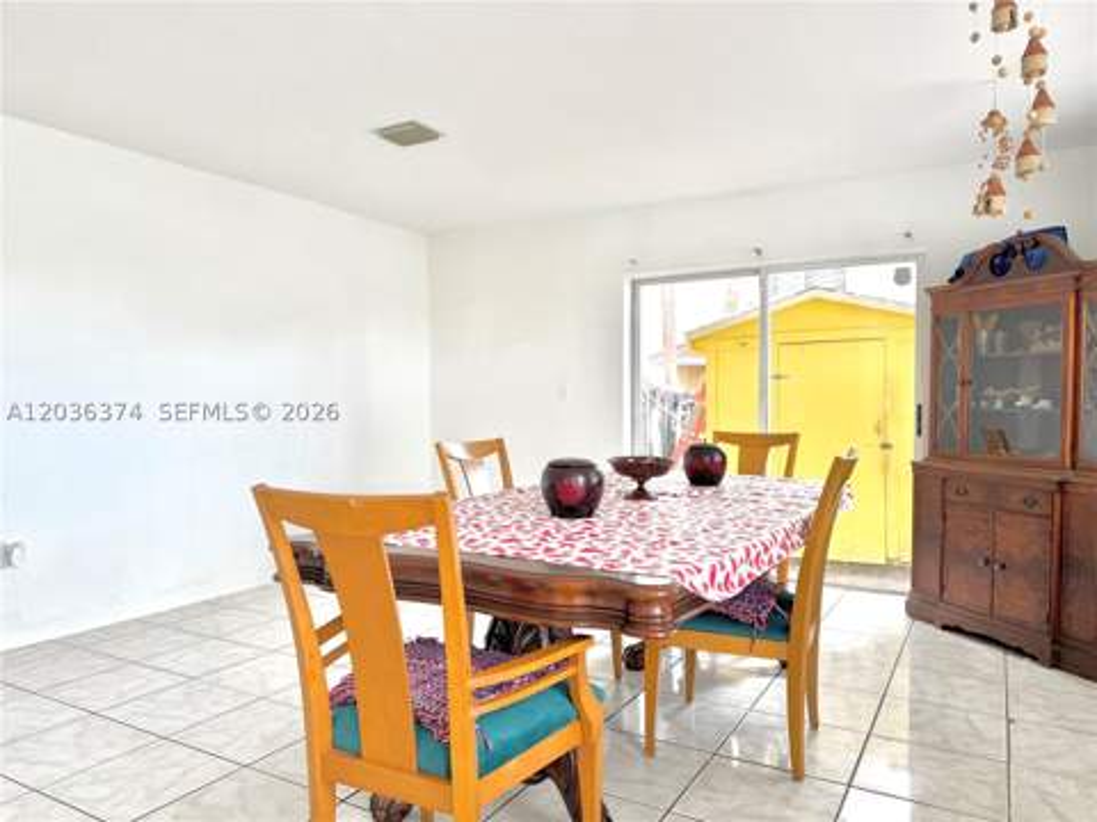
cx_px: 548
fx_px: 761
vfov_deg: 56.8
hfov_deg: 71.6
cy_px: 411
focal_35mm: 24
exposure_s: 1/210
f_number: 1.78
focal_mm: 6.76
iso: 80
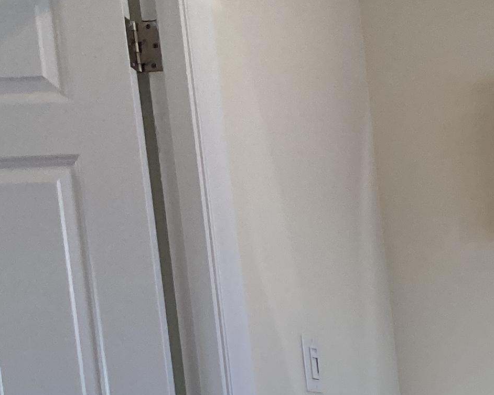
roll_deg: +5.6
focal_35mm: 117
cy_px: 640
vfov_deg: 12.4
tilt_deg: -3.1
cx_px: 930
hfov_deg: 14.2
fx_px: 1710
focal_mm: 3.99
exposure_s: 1/120
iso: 50
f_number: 1.8
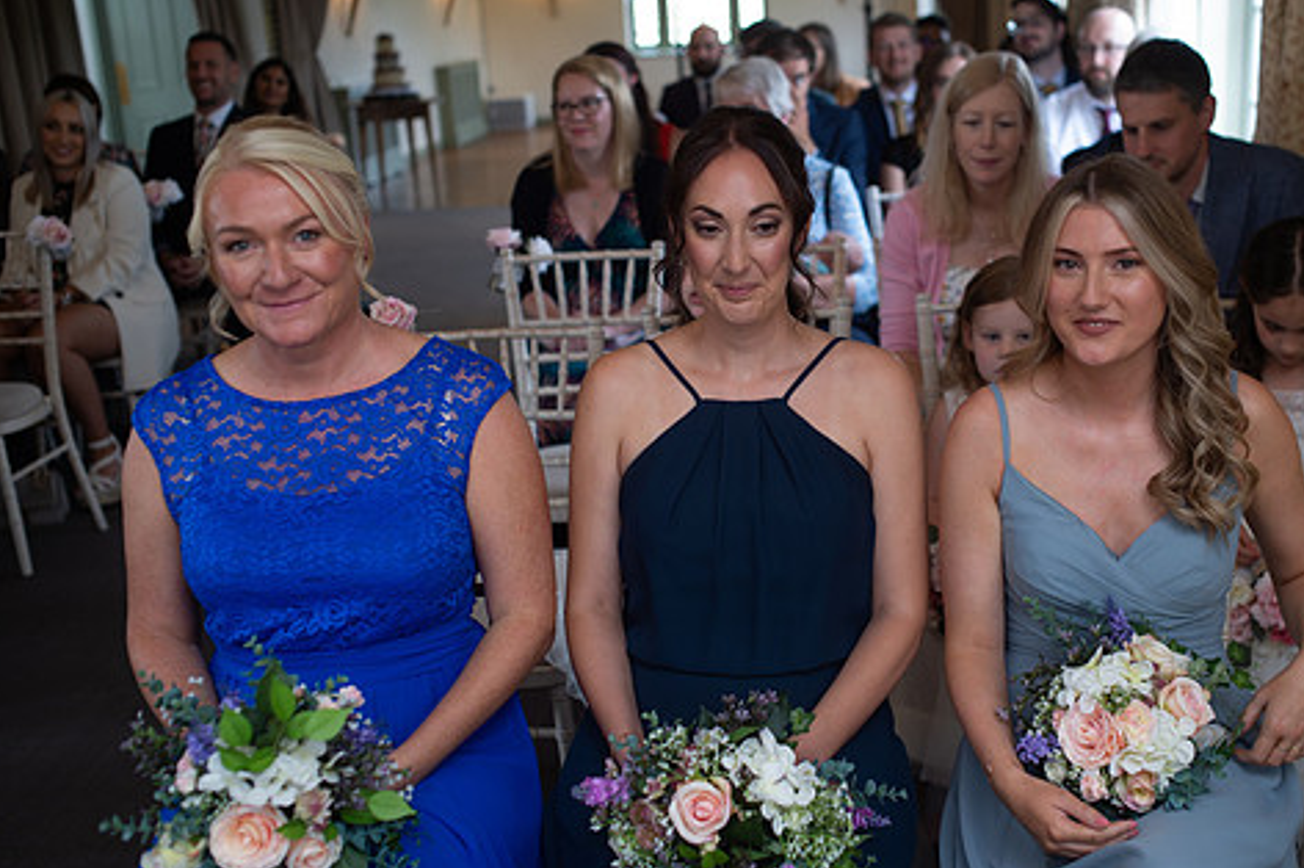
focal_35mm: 43
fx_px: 1556
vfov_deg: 31.1
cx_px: 757
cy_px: 395
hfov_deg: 45.3
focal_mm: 35
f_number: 2.5
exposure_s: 1/100
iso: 160
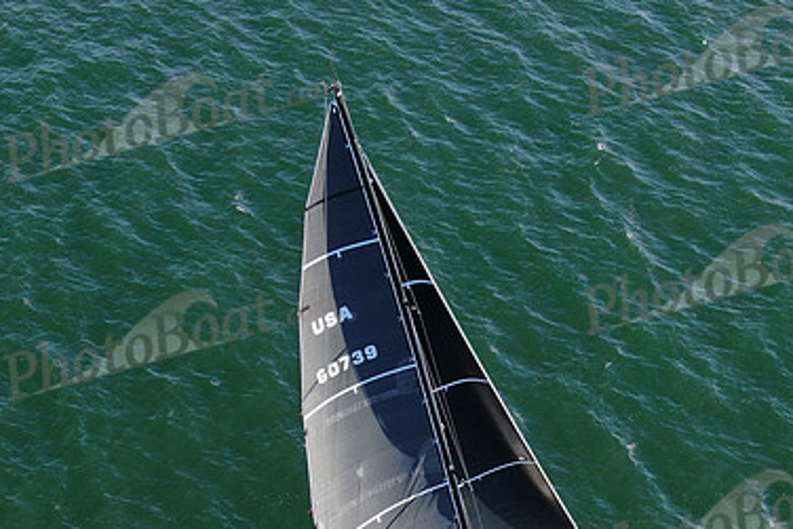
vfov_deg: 17.6
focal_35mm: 77
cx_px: 462
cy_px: 429
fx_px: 1697
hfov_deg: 26.3
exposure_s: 1/320
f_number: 3.8
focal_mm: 8.6
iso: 100
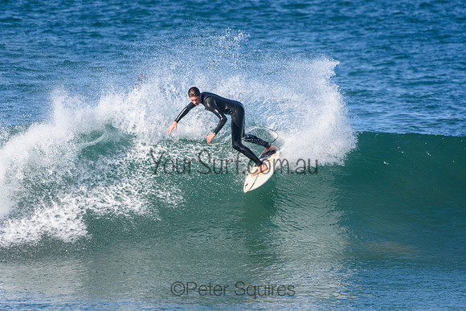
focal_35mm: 750
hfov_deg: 2.7
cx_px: 233
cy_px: 156
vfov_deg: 1.8
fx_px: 9711
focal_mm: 500
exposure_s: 1/4000
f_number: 5.6
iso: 800
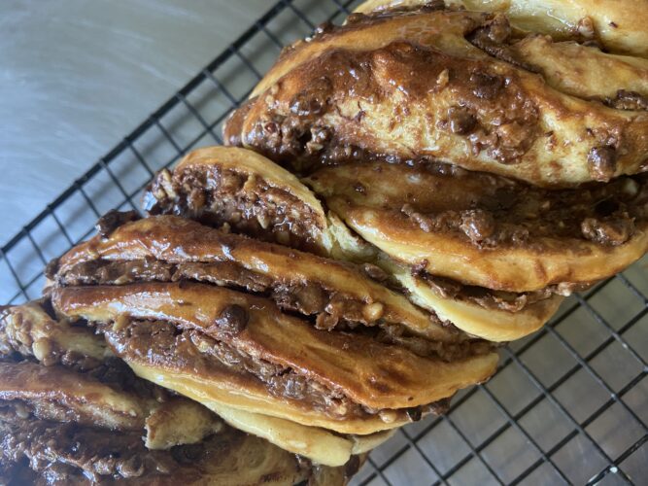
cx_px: 324
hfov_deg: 67.3
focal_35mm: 26
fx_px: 487
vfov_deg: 53.0
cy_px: 243
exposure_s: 1/60
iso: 160
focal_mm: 4.25
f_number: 1.8
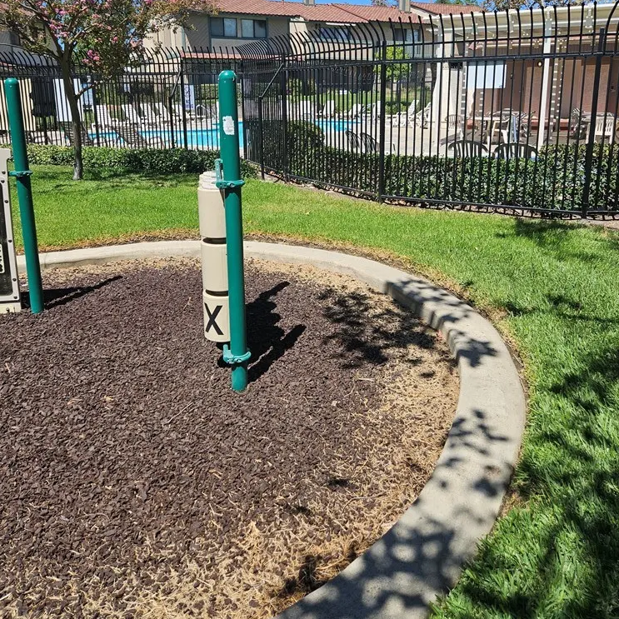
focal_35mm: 28
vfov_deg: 56.3
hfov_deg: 57.3
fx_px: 566
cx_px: 306
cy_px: 217
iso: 25
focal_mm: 5.4
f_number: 1.8
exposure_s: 1/1839
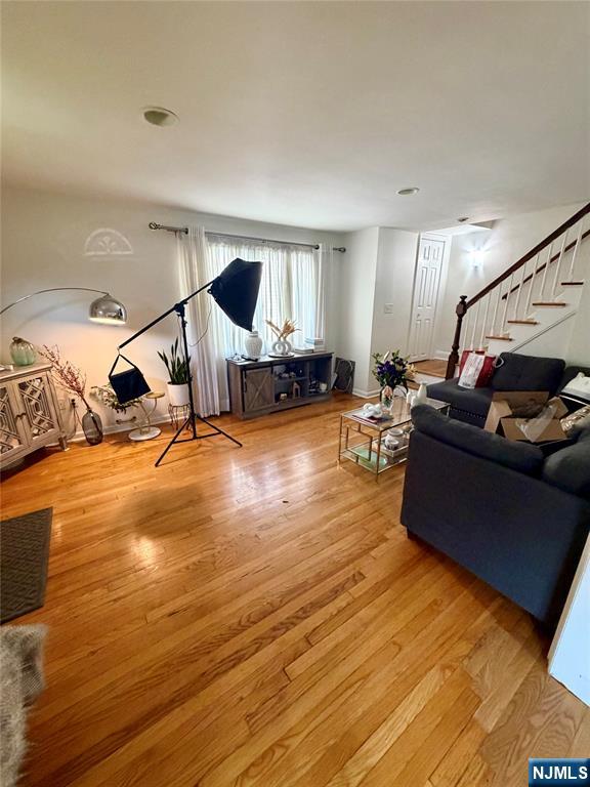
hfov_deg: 85.7
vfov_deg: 102.1
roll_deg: +1.5
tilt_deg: -19.2
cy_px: 394
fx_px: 318
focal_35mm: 14
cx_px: 295
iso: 400
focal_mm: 2.22
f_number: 2.2
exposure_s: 1/60
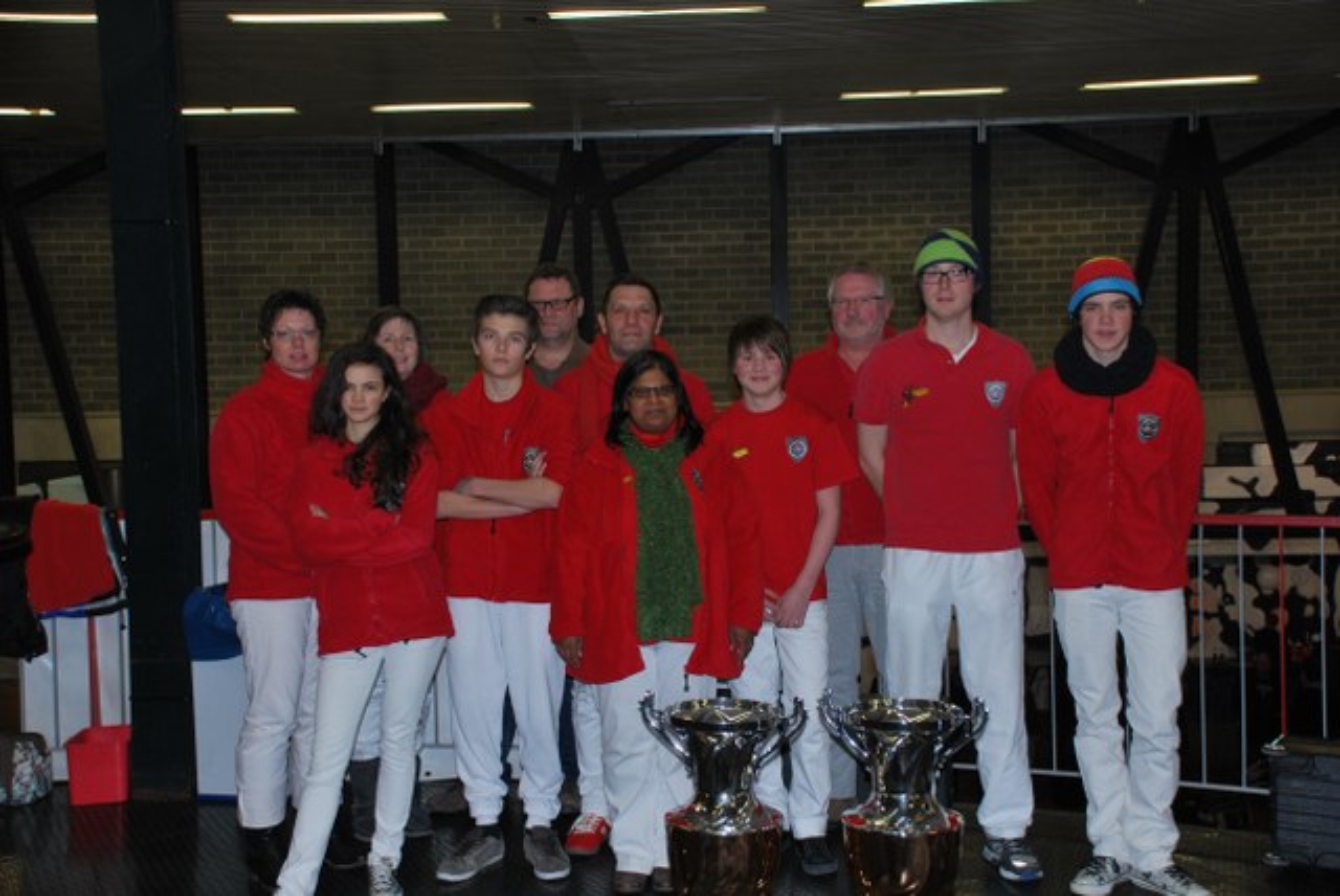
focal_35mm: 46
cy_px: 448
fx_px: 1732
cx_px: 670
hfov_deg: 42.3
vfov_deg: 29.0
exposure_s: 1/60
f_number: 4.2
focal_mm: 31
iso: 200
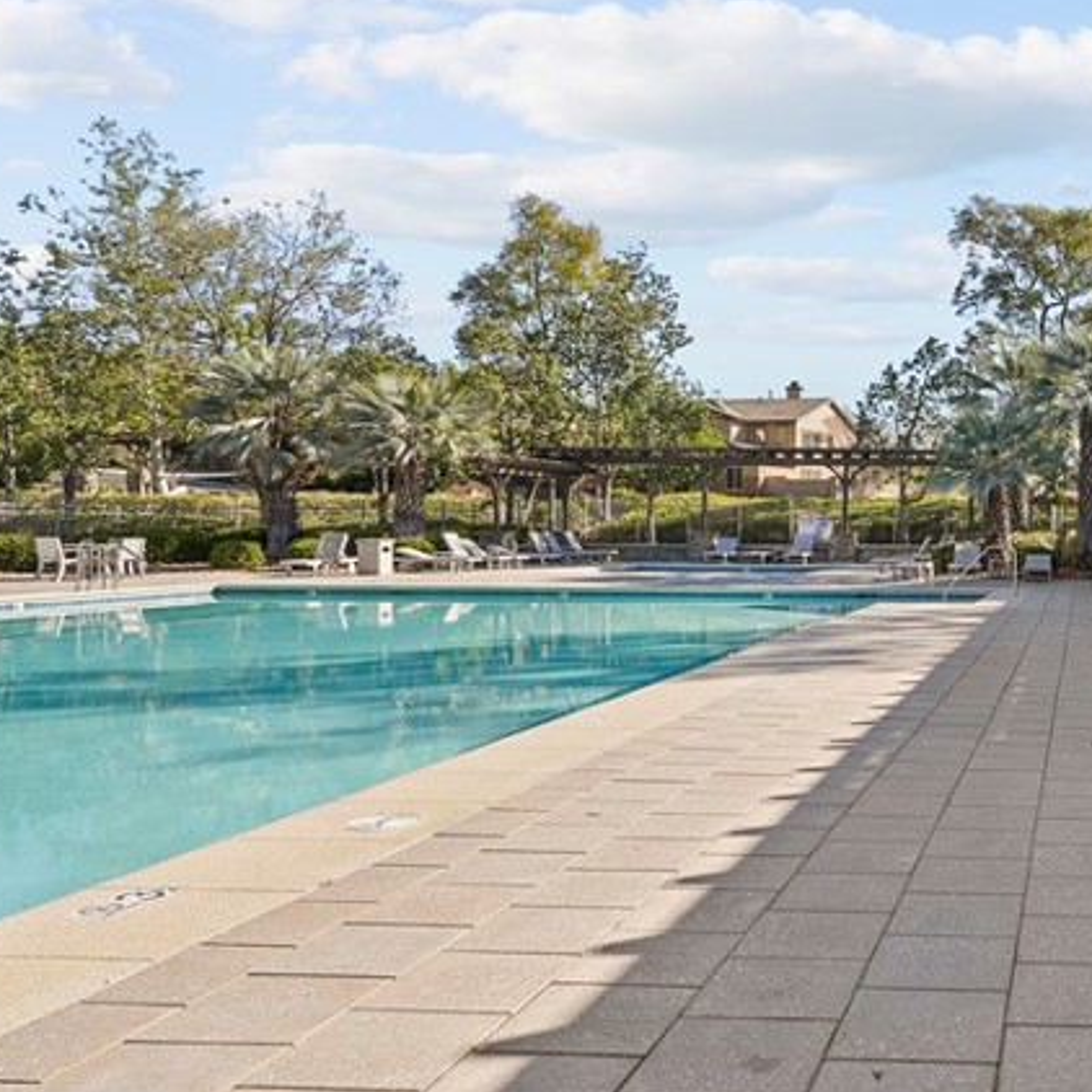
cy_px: 534
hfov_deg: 43.1
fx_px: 1178
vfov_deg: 49.7
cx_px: 1079
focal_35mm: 33
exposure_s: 1/15
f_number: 10
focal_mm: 16
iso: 100
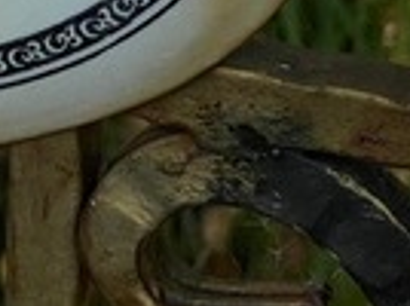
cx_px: -297
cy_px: -327
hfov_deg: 6.3
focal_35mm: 311
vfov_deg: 4.7
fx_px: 3677
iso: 20
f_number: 2
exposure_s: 1/1845
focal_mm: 6
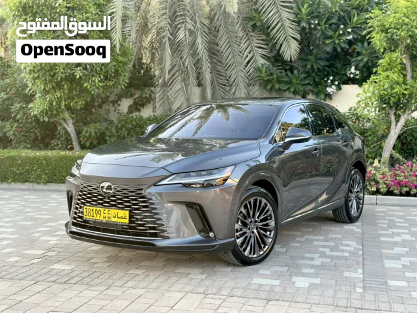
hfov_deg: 39.7
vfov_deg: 30.3
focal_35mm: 48
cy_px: 156
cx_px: 208
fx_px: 578
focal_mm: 6.86
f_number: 1.78
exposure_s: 1/251
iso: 80
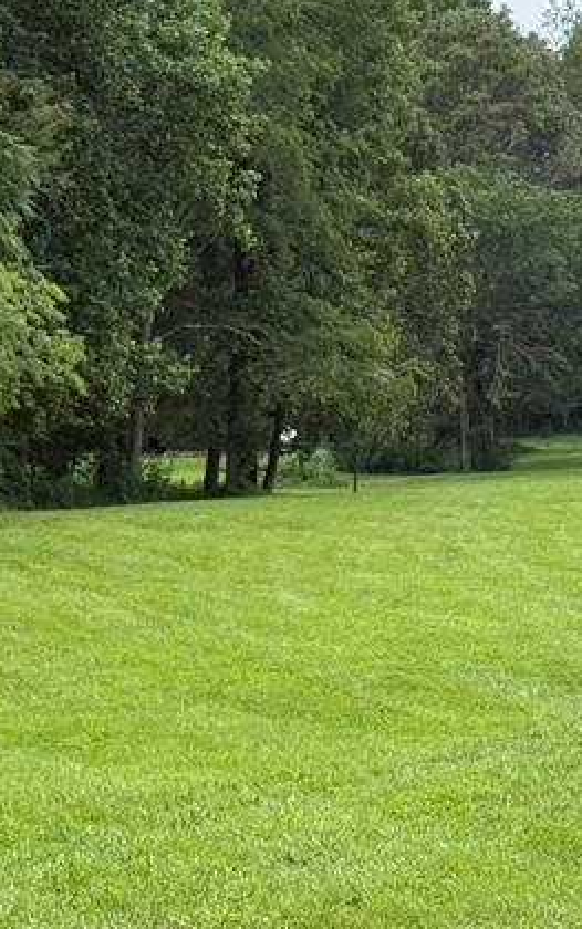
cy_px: 449
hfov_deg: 10.5
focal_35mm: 124
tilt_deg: +0.5
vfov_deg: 16.8
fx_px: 3143
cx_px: 549
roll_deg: -1.5
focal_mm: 6.76
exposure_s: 1/2088
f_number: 1.78
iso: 100
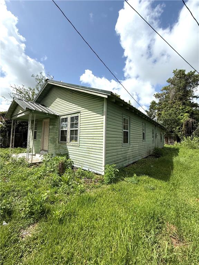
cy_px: 132
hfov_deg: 85.7
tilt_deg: +3.9
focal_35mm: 14
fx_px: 107
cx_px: 100
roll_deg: -2.3
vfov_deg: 102.1
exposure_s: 1/2611
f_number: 2.2
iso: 50
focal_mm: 2.22
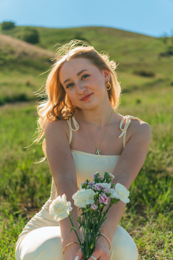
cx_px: 86
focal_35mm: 75
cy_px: 130
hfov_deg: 18.2
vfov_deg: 27.0
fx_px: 541
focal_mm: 50
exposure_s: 1/1000
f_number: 2.8
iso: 50
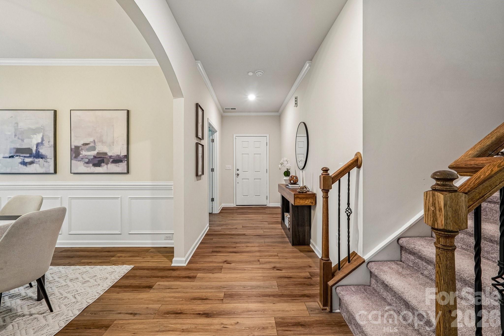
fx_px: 210
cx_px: 252
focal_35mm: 15
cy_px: 168
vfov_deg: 77.3
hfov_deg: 100.4
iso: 400
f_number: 8
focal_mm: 10
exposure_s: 1/3.33
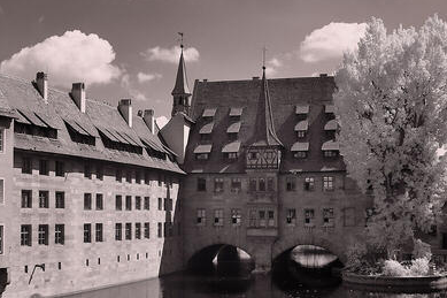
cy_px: 189
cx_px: 196
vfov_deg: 25.0
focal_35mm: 54
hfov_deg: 36.8
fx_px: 670
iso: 200
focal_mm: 35
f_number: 8
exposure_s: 1/250
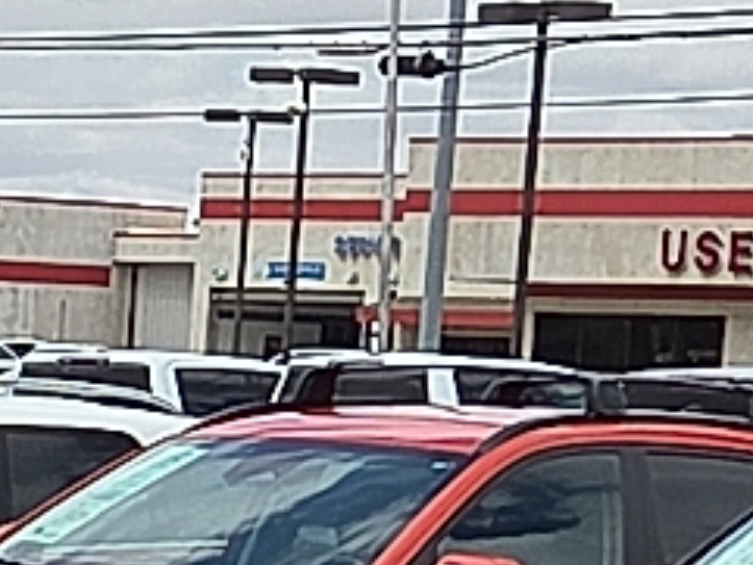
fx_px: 6355
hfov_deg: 6.6
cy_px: 1458
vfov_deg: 4.9
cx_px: -806
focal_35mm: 292
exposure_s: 1/10000
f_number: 1.8
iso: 77
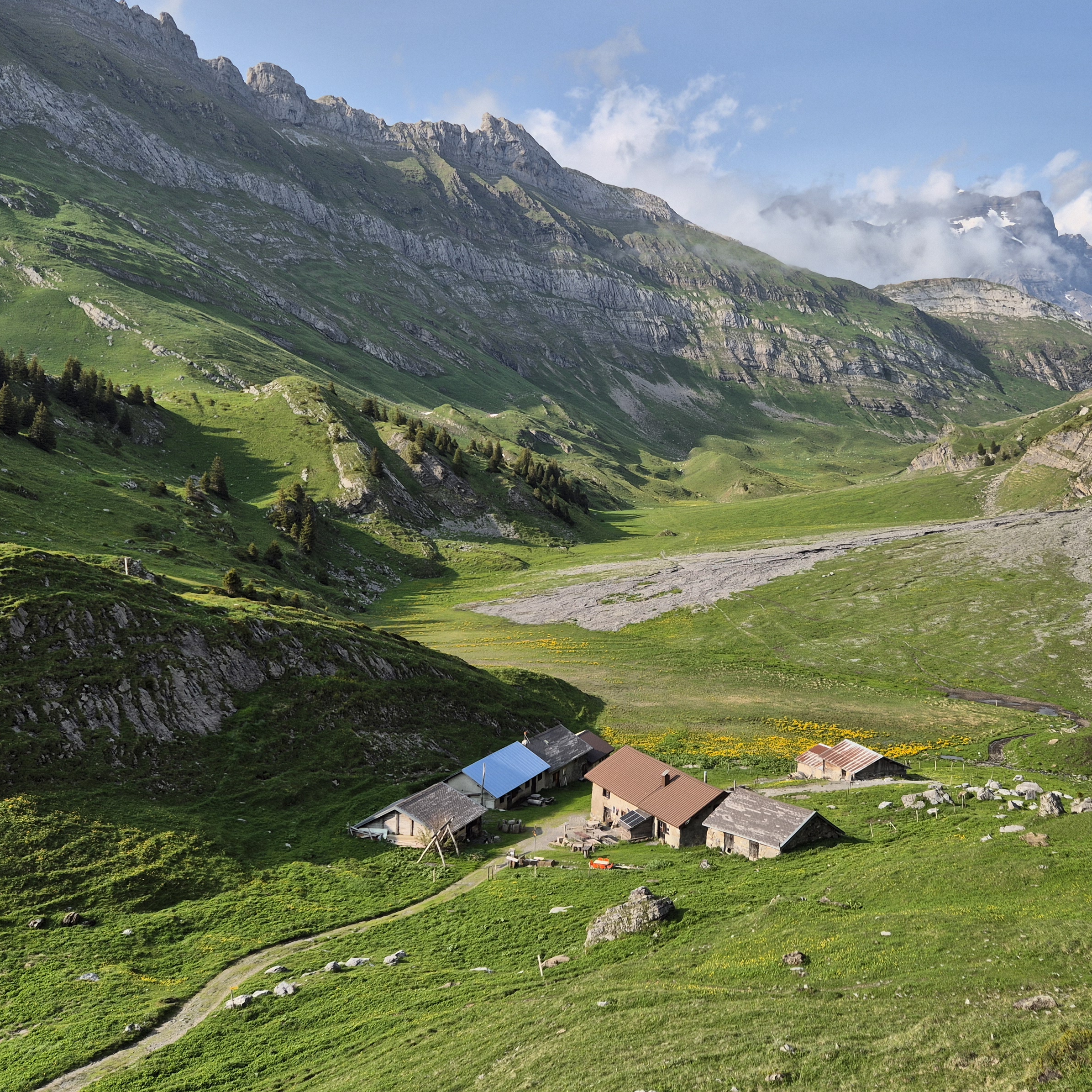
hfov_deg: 48.0
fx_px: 1213
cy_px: 412
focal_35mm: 34
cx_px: 688
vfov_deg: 48.0
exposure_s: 1/1528
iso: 25
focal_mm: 5.4
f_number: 1.8
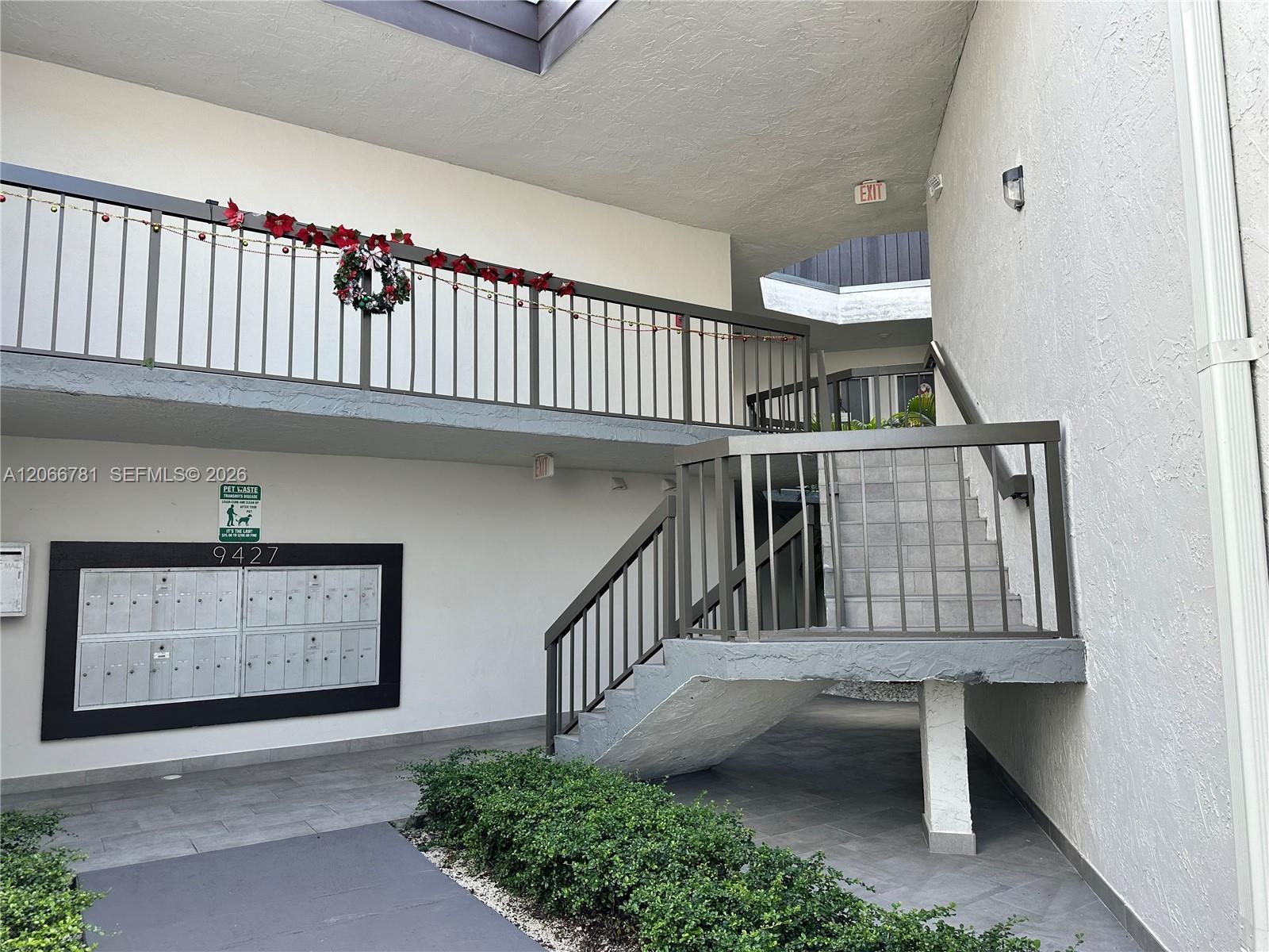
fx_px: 880
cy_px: 476
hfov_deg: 71.6
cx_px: 634
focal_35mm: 24
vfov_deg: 56.8
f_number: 1.78
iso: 80
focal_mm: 6.86
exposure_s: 1/513
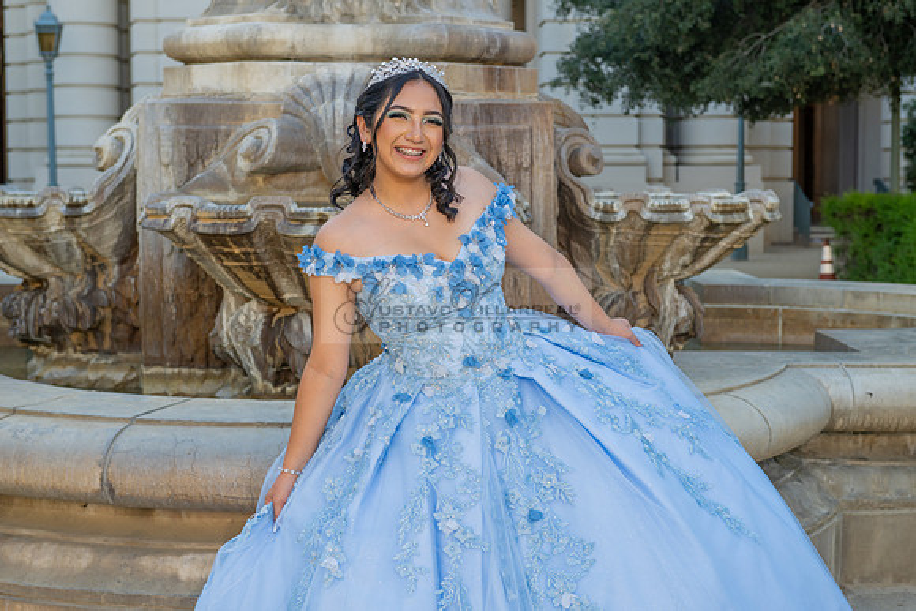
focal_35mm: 60
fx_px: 1527
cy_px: 306
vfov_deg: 22.6
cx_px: 458
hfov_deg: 33.4
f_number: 5
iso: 200
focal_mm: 60
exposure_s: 1/200
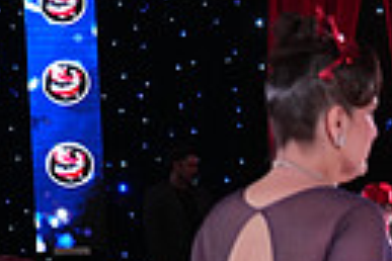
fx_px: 2156
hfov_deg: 9.8
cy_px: 429
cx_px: 741
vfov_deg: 6.8
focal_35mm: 198
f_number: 4.5
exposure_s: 1/400
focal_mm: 44
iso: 4000
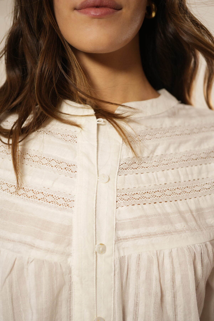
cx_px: 107
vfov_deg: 39.6
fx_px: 446
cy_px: 160
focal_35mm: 50
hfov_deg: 27.0
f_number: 2.8
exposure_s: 1/125
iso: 640
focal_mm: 50
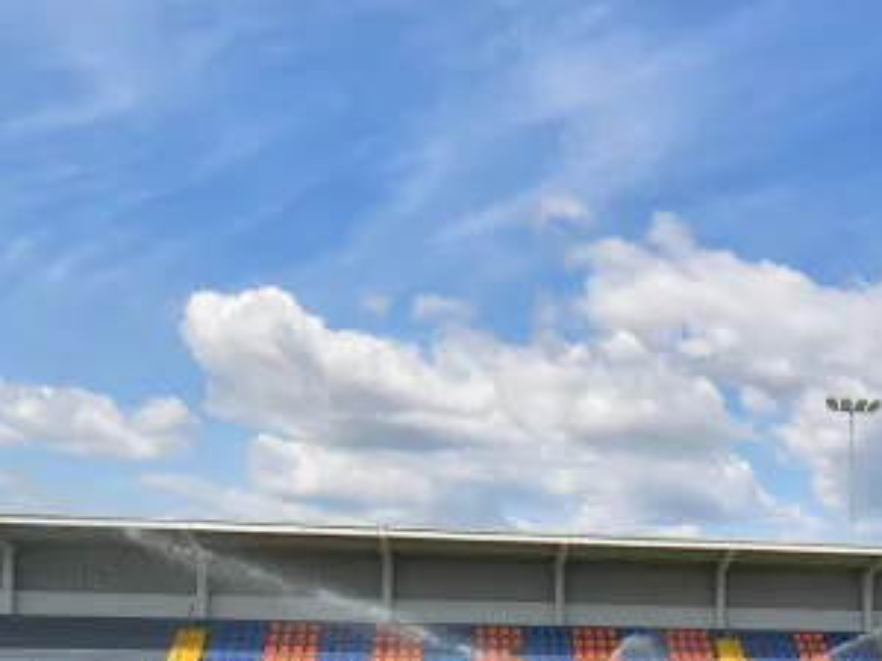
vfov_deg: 36.1
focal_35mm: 39
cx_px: 835
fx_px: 994
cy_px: 486
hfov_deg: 42.7
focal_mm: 16
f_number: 6.3
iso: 100
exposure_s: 1/640
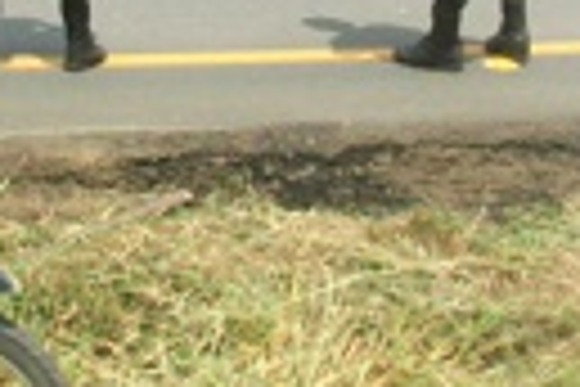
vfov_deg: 10.0
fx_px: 2078
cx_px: 261
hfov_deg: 15.9
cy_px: -335
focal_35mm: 129
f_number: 5.5
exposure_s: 1/320
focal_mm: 5.7
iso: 64
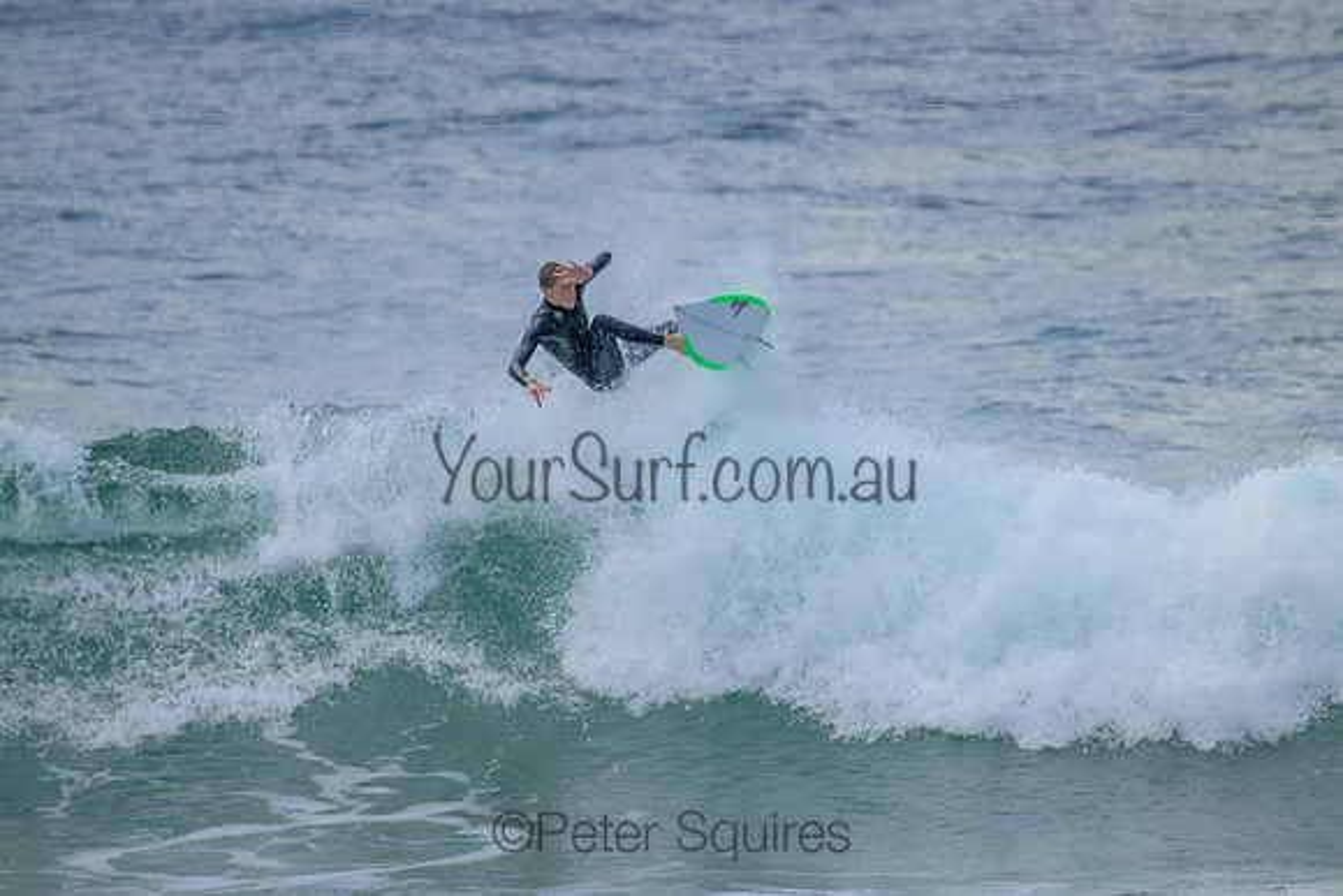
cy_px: 448
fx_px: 29850
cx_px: 672
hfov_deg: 2.6
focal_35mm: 800
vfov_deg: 1.7
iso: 2500
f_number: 11
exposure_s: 1/1600
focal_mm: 800
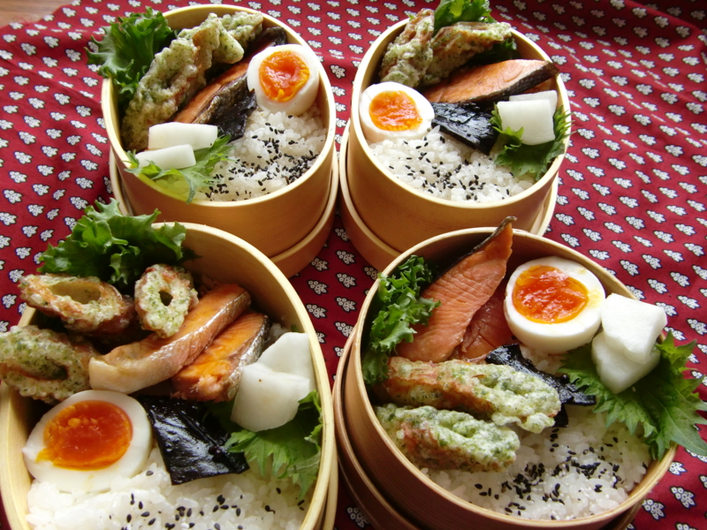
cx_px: 354
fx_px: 674
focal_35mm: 33
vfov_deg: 42.9
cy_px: 265
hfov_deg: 55.4
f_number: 2.7
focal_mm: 5.8
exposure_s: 1/80
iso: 200
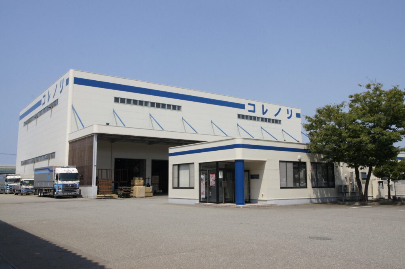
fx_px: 371
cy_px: 134
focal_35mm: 33
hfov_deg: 57.3
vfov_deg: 39.9
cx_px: 202
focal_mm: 22
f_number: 11
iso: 800
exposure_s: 1/1000
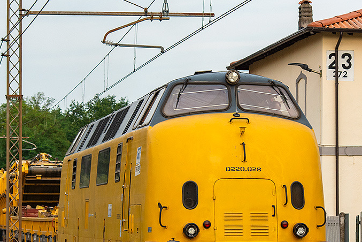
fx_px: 1378
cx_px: 232
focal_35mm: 137
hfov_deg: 14.9
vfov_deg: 10.0
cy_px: 121
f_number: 6.3
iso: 400
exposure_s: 1/400
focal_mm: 58
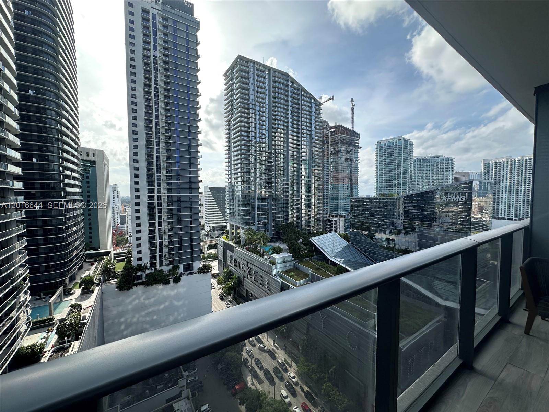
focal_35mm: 14
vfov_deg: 85.7
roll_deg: +0.4
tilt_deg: -3.2
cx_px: 274
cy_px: 206
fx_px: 222
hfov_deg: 102.1
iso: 50
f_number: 2.2
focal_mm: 2.22
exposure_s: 1/932
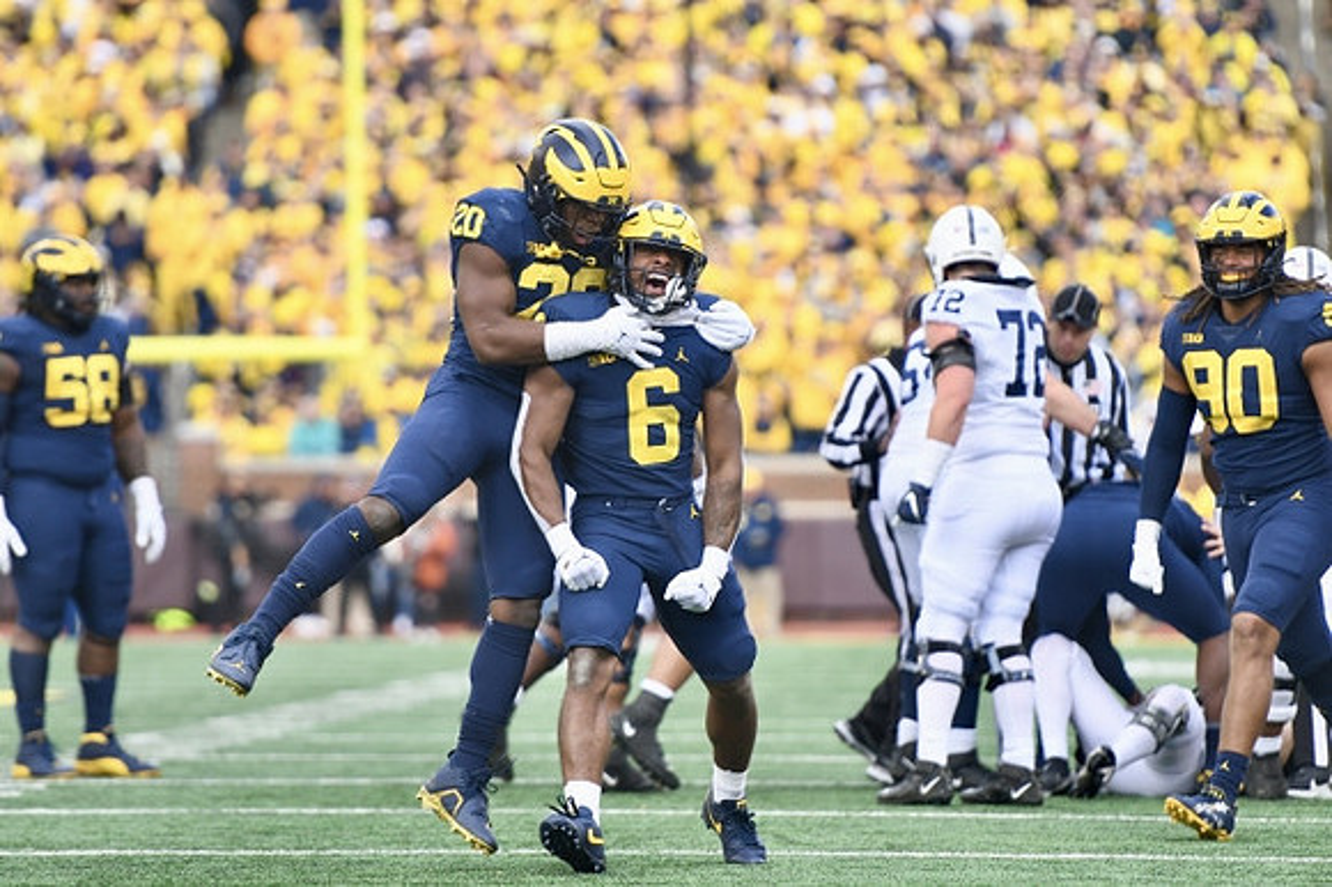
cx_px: 666
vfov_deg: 4.6
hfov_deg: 6.9
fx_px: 11093
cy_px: 444
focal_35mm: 300
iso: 500
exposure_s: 1/1600
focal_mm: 200
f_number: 2.8
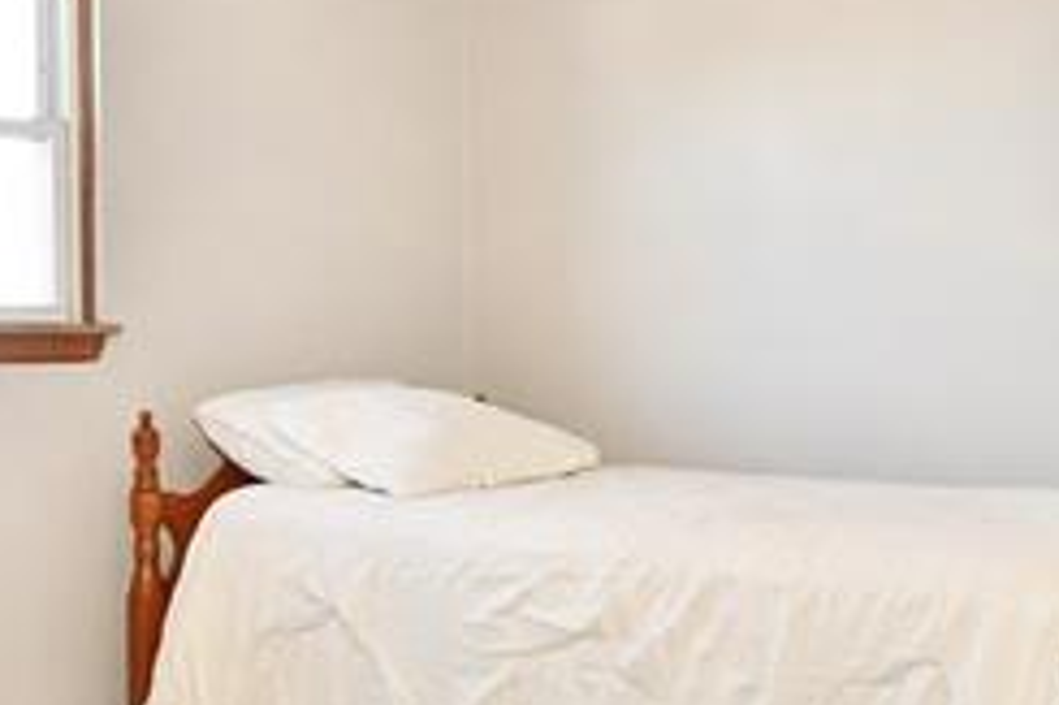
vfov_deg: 27.5
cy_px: 361
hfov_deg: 40.3
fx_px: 1440
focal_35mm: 49
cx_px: 463
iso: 800
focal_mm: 10
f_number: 4
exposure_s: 1/160
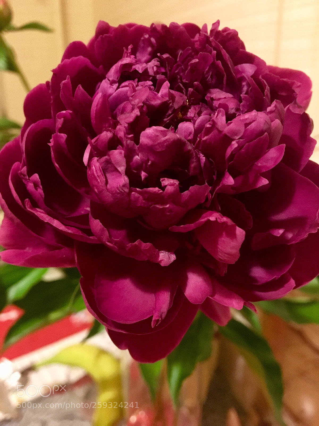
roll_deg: -0.5
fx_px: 356
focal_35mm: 29
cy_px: 213
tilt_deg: -20.2
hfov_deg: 48.2
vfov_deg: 61.7
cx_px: 160
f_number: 2.2
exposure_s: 1/17
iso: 320
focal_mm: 4.15
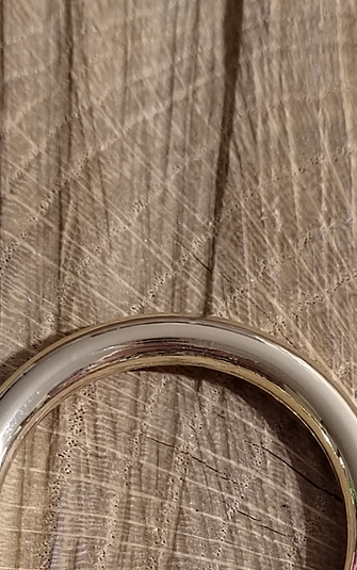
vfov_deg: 22.2
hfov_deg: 14.4
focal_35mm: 91
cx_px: 168
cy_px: 522
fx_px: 1415
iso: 4840
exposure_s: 1/50
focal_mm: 5.52
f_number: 1.9
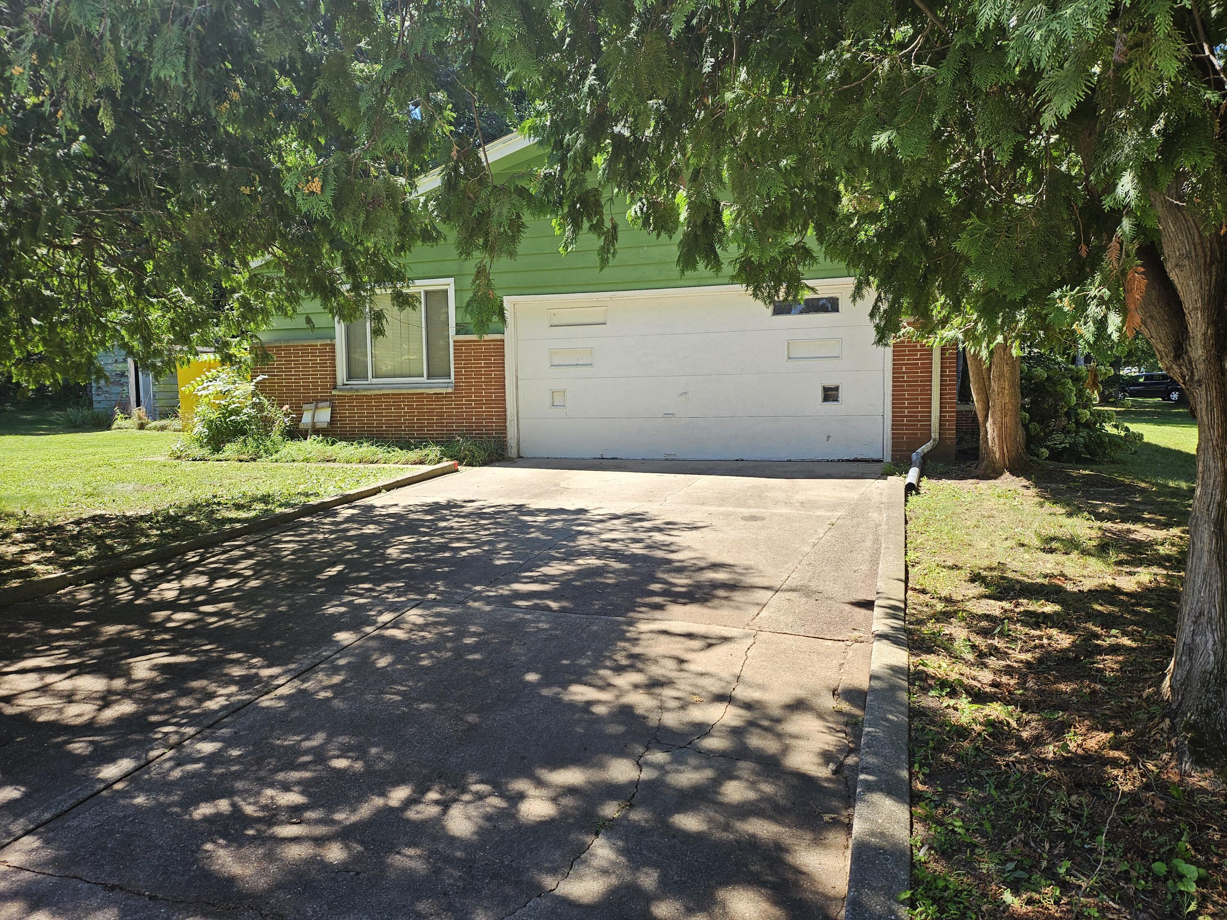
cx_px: 614
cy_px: 460
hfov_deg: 71.6
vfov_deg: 56.8
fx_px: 851
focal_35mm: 24
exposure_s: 1/686
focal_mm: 5
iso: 50
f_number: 1.8
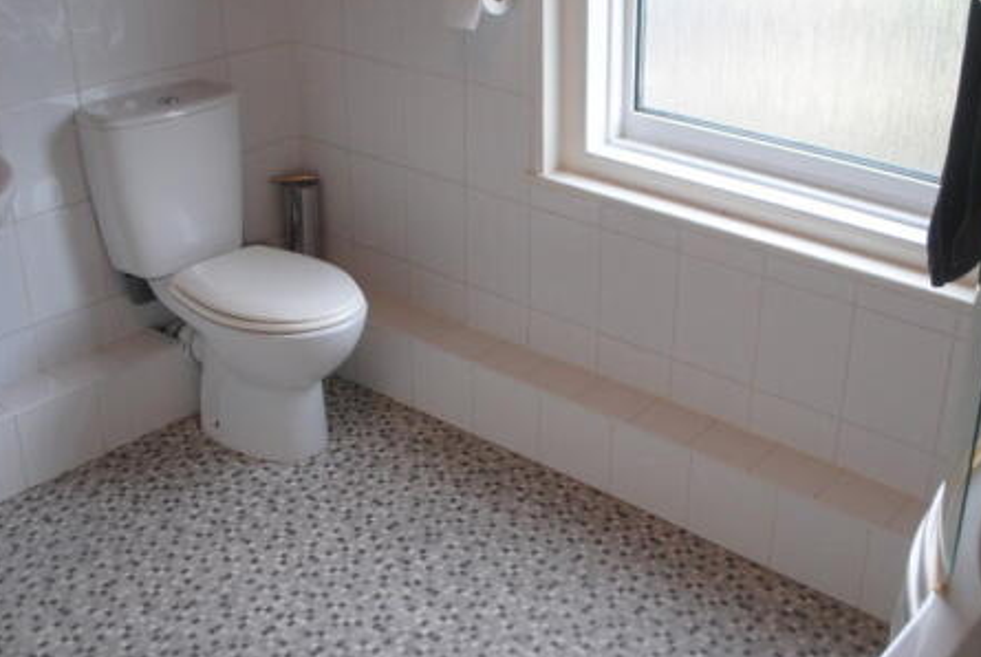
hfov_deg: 44.3
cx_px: 563
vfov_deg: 30.6
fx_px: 1201
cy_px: 297
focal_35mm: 44
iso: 400
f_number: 3.8
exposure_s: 1/25
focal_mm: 20
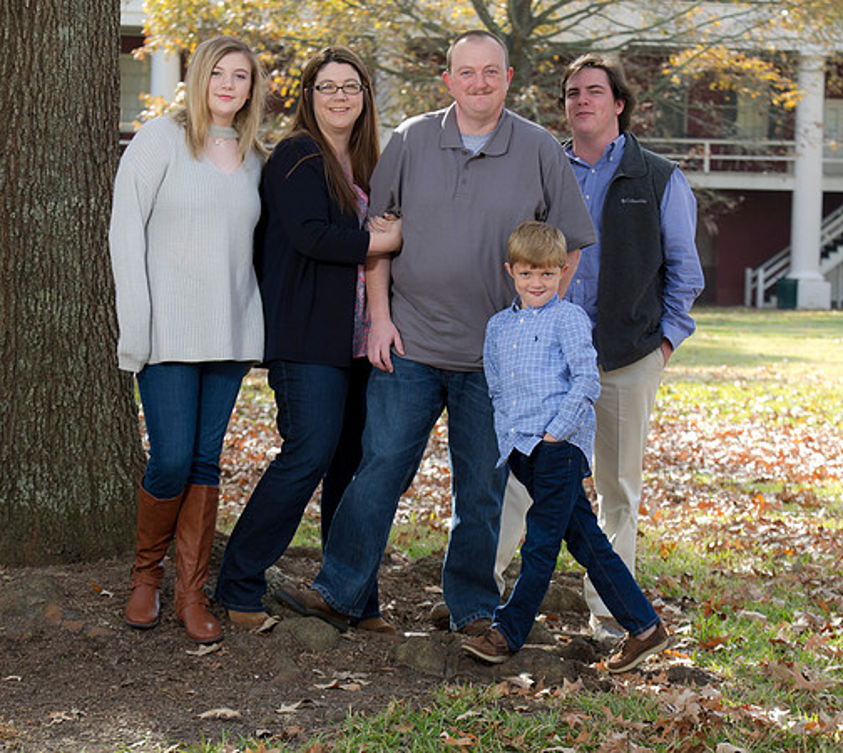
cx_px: 459
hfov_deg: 16.4
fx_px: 2919
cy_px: 375
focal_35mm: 112
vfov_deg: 14.7
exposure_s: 1/100
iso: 160
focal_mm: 90
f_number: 6.3
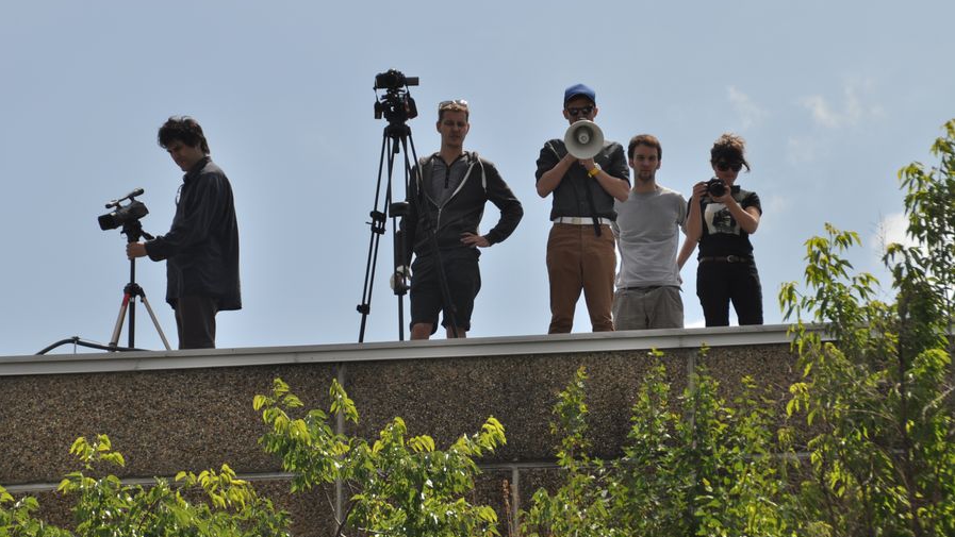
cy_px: 258
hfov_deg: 11.4
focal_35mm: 189
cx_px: 477
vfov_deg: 6.4
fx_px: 4787
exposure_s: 1/1000
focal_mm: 120
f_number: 8
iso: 200
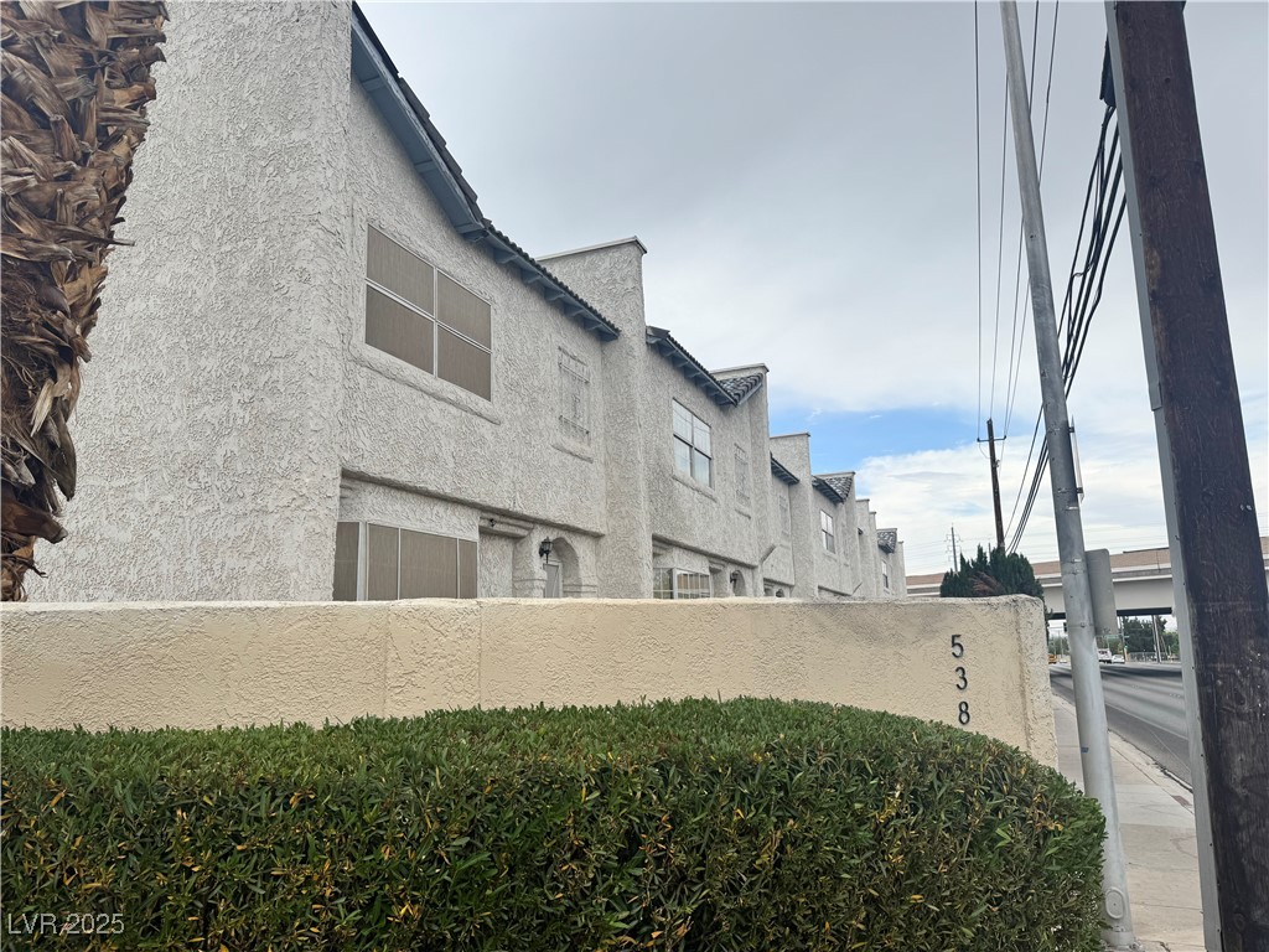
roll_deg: +2.7
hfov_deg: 71.6
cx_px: 634
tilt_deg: +9.0
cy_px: 476
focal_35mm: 24
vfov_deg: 56.8
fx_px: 880
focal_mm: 6.76
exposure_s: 1/4310
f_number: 1.78
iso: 80
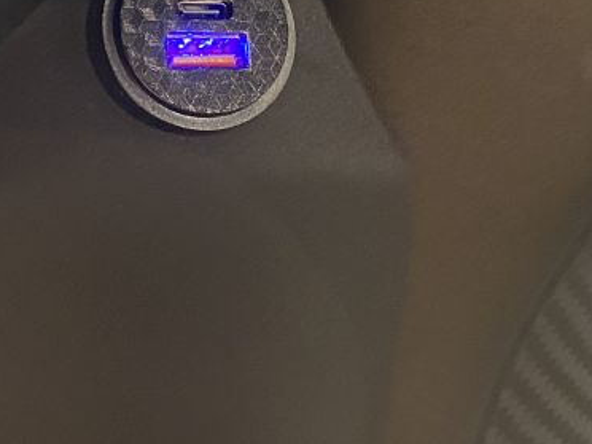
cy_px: 101
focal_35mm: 74
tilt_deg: -17.2
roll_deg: -2.9
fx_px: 1266
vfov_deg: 19.7
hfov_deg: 26.3
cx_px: 329
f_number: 1.8
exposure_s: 1/25
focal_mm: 4.25
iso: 800
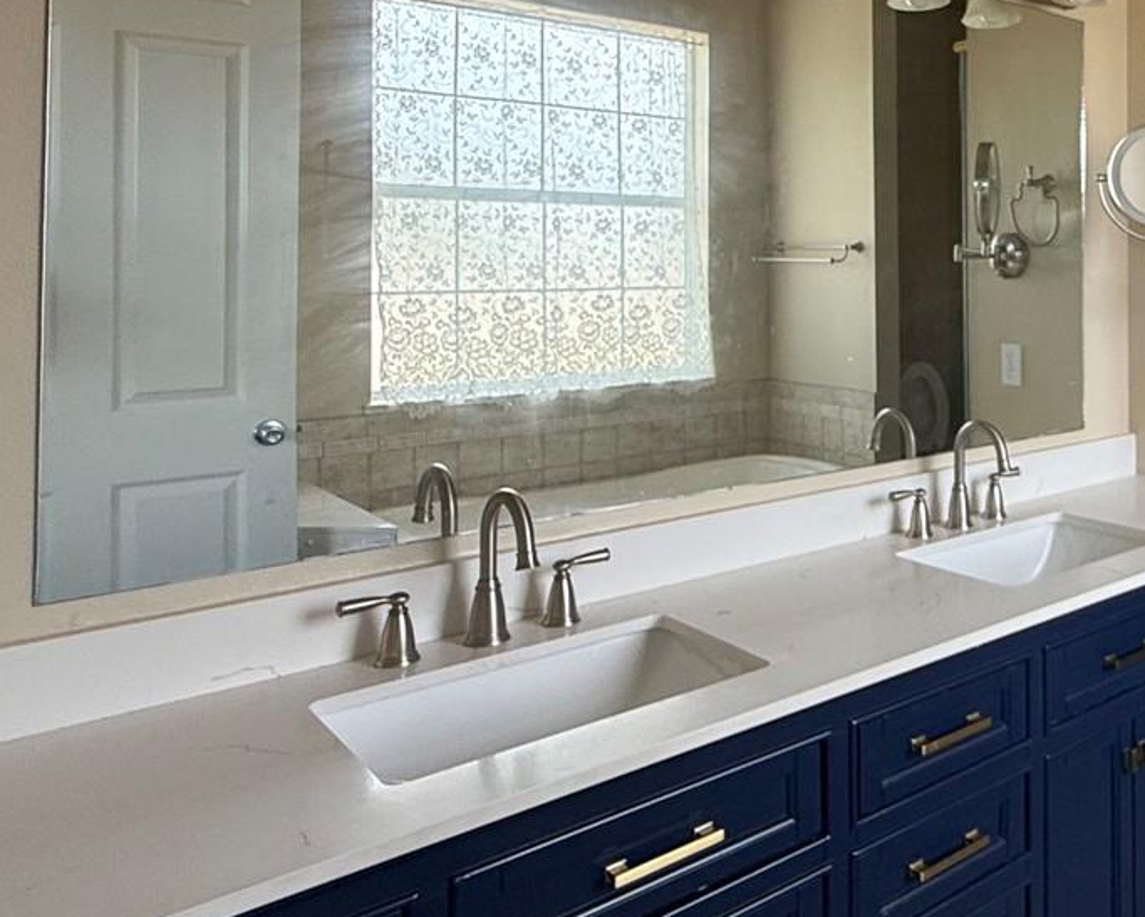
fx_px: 1085
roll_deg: +0.1
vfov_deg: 44.5
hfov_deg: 47.8
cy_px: 245
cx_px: 1100
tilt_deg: +1.7
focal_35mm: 32
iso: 50
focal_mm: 2.22
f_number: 2.2
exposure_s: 1/99
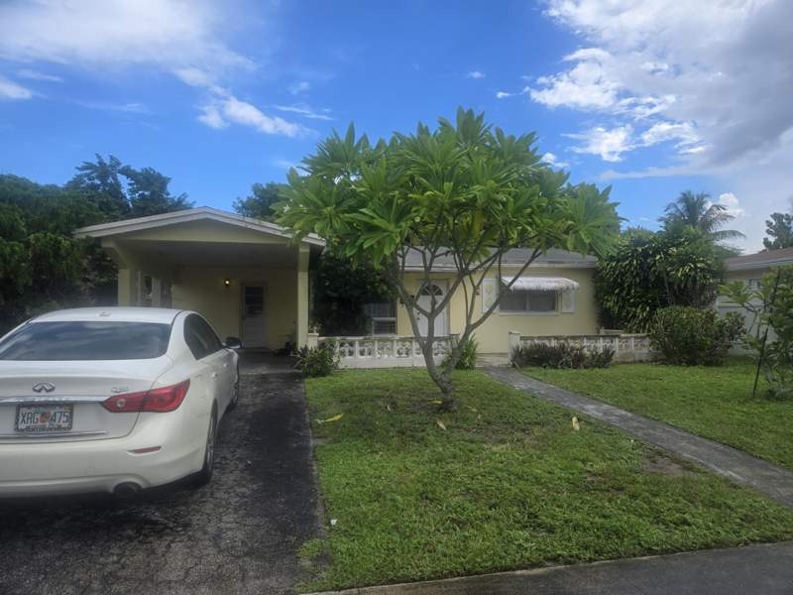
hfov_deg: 73.9
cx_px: 396
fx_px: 527
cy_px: 298
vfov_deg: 58.9
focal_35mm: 23
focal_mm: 5.4
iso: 25
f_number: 1.8
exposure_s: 1/934
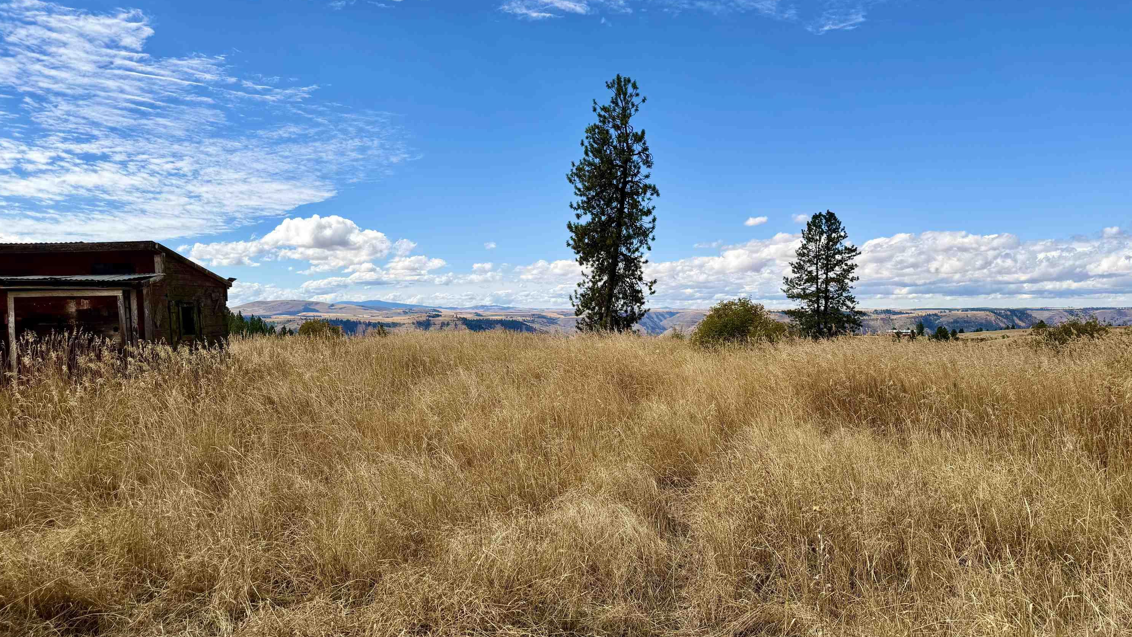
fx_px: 810
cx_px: 581
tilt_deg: -2.6
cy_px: 342
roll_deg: +0.4
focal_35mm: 27
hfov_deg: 69.9
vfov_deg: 42.9
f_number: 1.78
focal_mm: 6.76
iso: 80
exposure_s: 1/6711
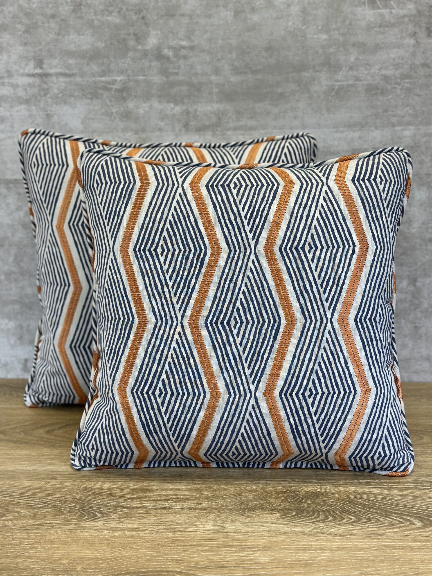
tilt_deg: -15.9
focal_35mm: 48
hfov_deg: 30.3
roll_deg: +1.2
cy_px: 288
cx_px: 216
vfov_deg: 39.7
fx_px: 799
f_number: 1.78
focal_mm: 6.86
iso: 80
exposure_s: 1/120
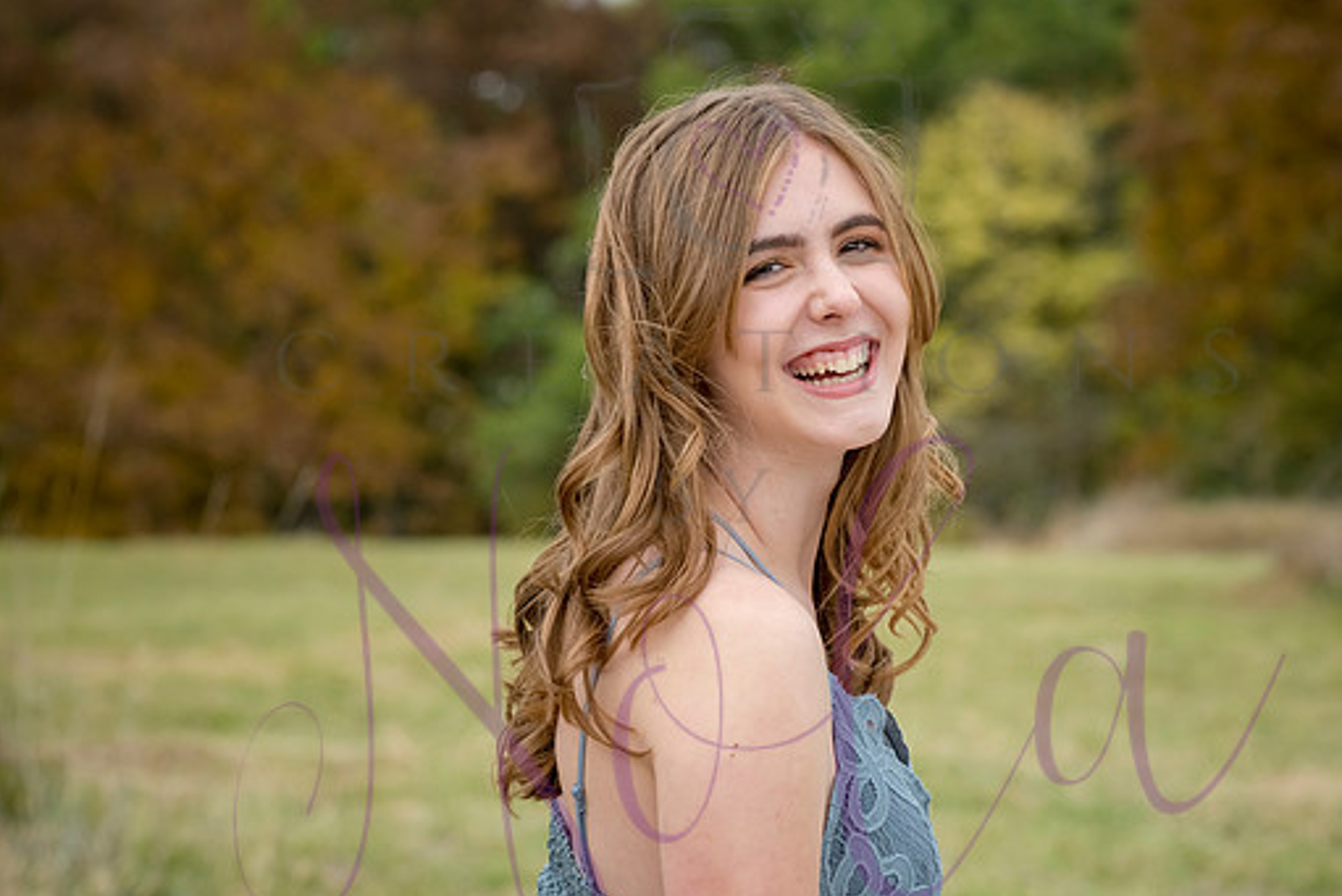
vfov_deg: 10.8
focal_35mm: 127
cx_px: 759
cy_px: 490
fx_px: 4735
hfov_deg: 16.1
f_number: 8
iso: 800
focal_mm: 112
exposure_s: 1/320
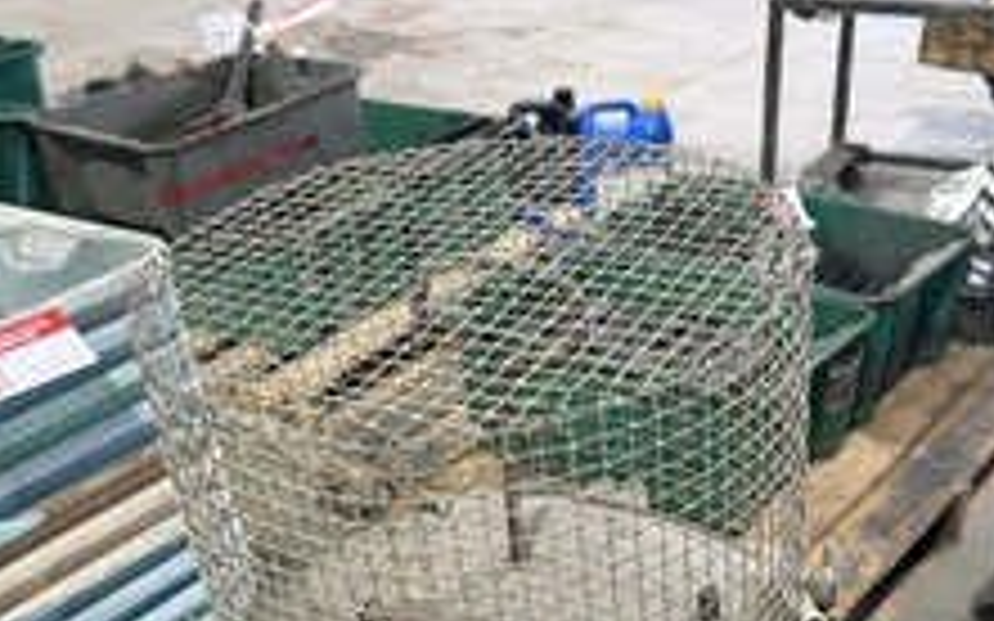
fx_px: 1246
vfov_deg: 26.0
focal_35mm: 46
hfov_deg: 43.4
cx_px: 571
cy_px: 666
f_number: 1.78
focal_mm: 6.76
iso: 200
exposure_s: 1/79
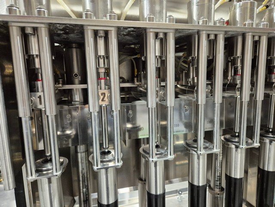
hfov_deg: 73.9
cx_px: 138
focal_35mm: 23
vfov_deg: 58.9
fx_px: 183
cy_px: 104
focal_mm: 5.4
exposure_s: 1/100
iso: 800
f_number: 1.8
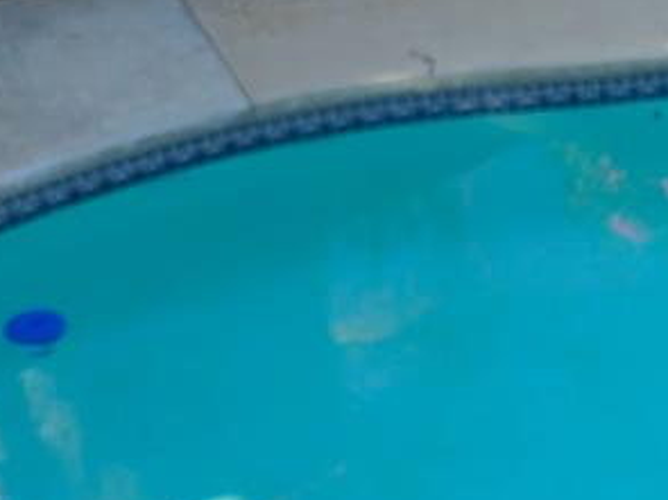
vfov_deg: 12.5
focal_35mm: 117
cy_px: 537
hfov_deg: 15.1
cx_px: 1103
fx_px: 2257
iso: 25
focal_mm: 6.25
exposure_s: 1/359
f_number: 1.7
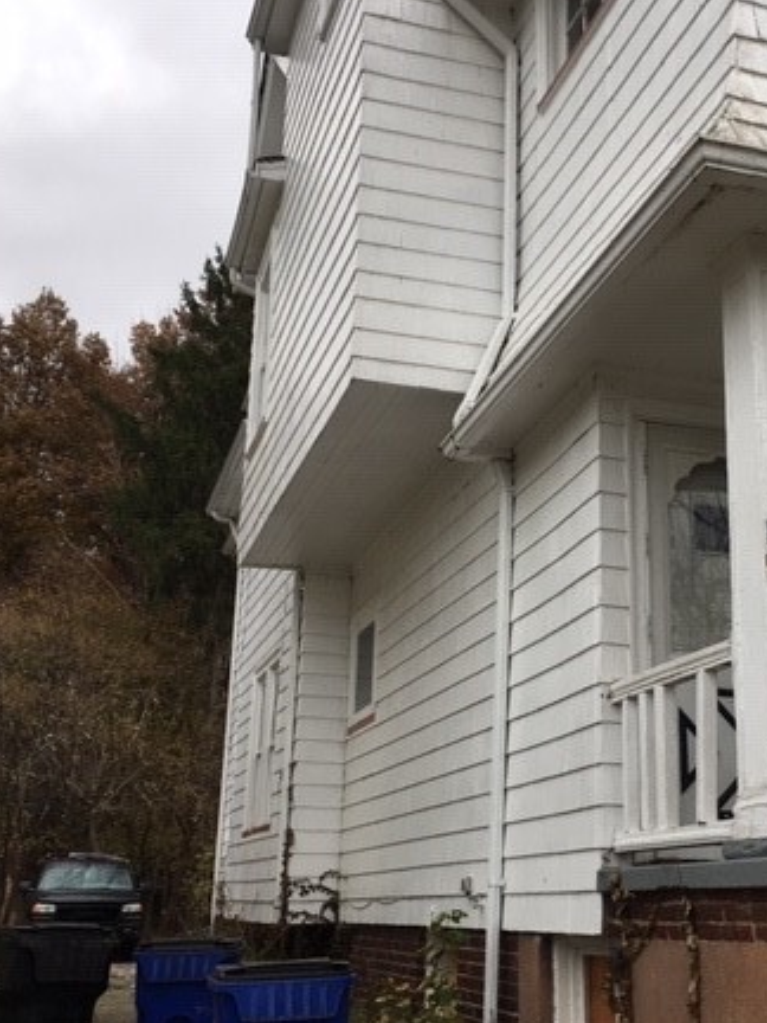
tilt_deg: +17.3
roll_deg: -1.5
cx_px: 516
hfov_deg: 33.3
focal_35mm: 43
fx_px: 1270
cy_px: 523
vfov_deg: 43.8
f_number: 2.2
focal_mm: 4.15
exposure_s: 1/310
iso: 25
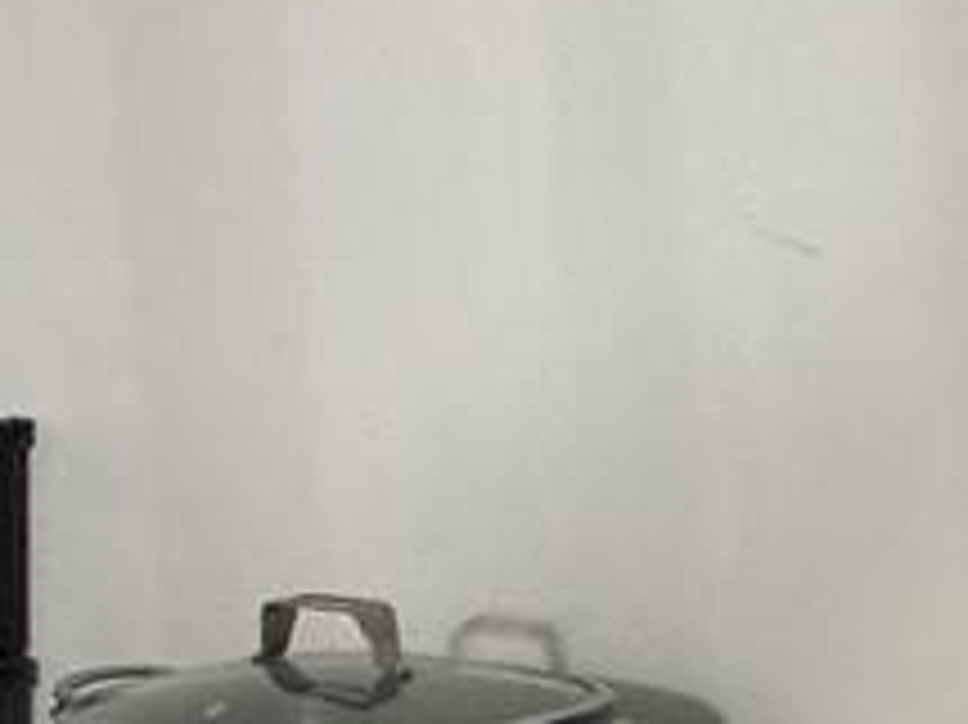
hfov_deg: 13.4
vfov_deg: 10.7
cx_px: 1477
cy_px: 657
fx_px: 3857
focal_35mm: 138
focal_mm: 3
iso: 250
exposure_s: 1/60
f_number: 1.8
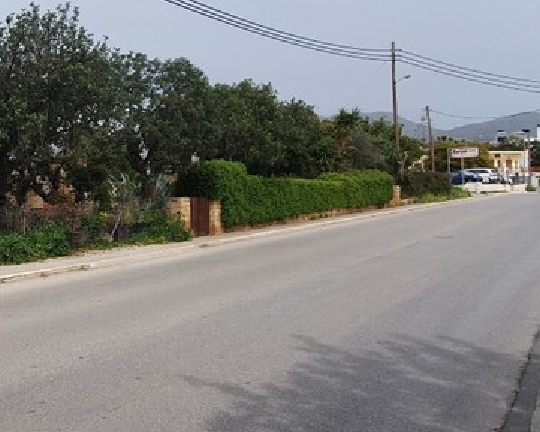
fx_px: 576
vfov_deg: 41.1
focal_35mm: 36
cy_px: 196
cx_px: -16
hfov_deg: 42.4
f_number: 2.2
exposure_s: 1/1368
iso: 50
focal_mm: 1.8
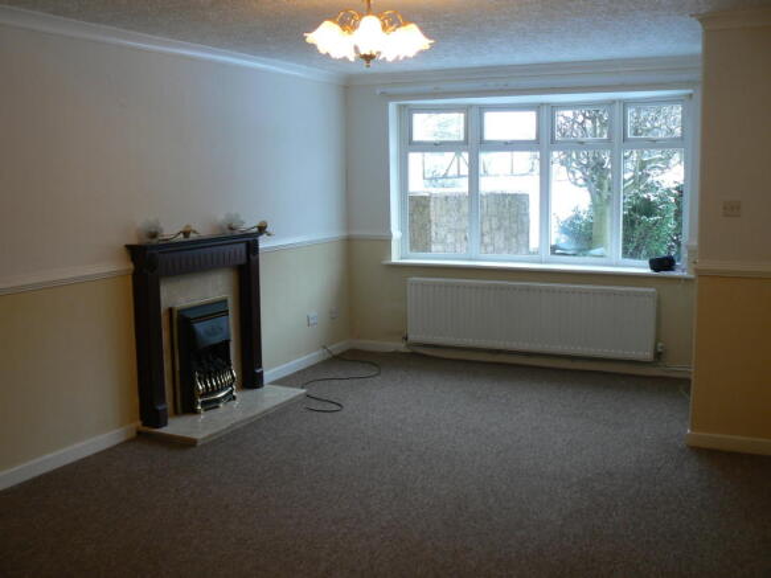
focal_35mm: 36
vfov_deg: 39.6
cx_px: 386
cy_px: 289
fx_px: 802
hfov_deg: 51.4
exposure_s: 1/30
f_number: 2.8
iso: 80
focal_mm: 6
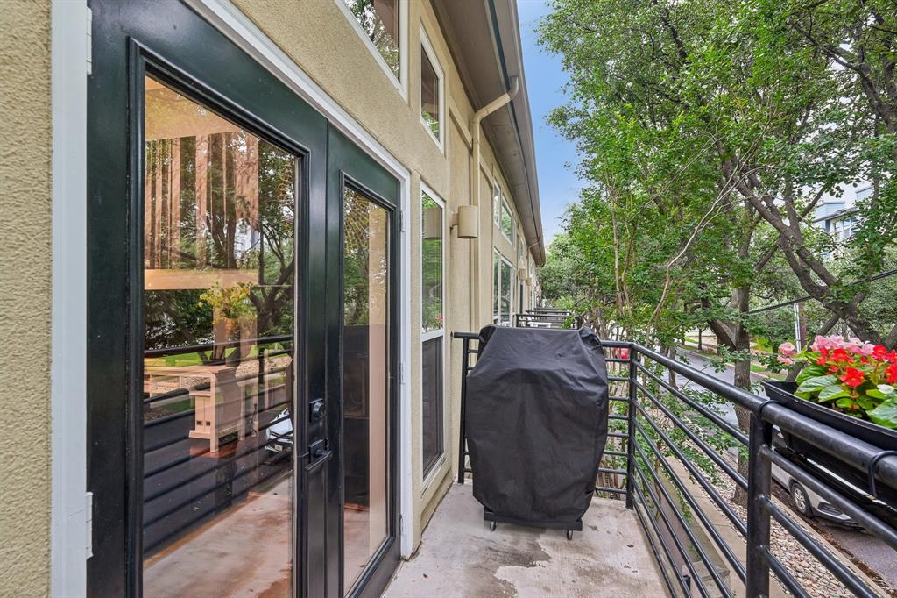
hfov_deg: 96.8
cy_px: 299
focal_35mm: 16
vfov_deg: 73.7
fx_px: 399
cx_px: 448
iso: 400
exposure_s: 1/6
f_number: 8
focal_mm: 16
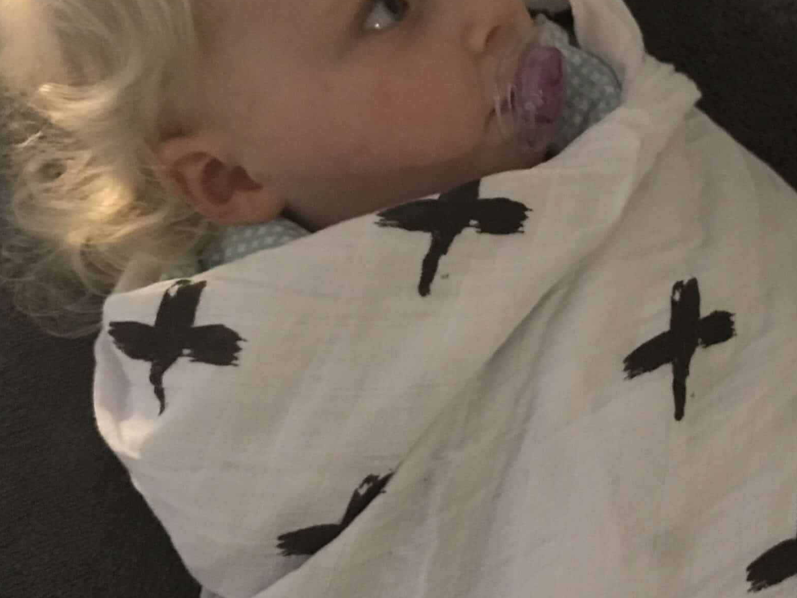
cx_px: 522
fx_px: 1059
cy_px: 223
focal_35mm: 46
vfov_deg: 31.4
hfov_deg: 40.8
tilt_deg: -52.9
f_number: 1.8
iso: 250
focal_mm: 3.99
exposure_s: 1/4
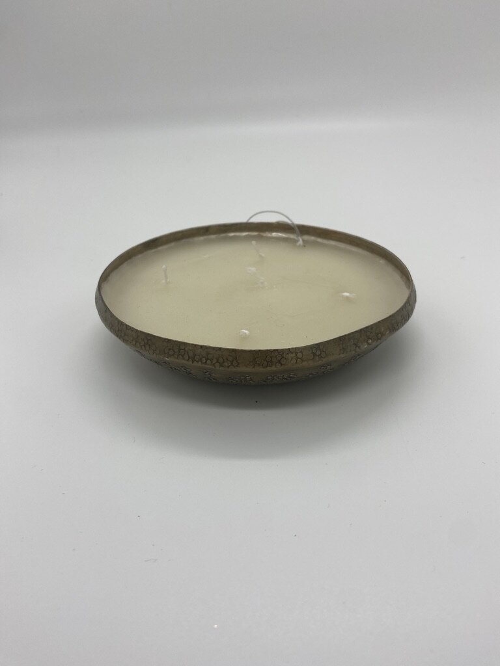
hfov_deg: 53.1
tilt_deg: -27.4
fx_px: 501
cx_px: 250
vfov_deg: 67.3
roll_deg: +3.0
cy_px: 333
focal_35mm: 26
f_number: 1.8
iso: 32
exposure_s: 1/138
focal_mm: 4.25
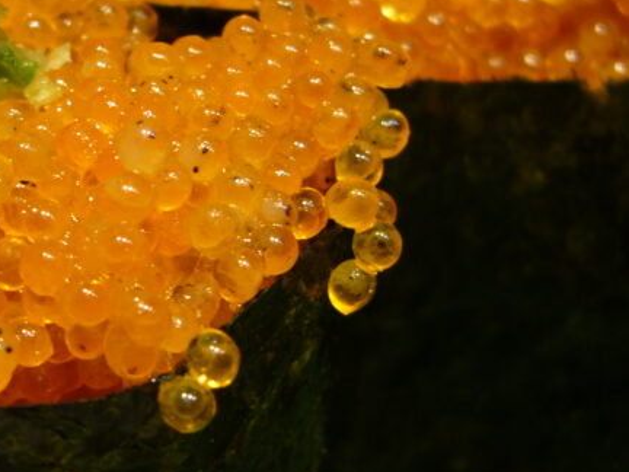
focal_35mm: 83
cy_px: 176
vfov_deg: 17.8
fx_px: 1508
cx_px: 132
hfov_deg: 23.2
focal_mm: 5.8
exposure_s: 1/25
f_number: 2.8
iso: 100
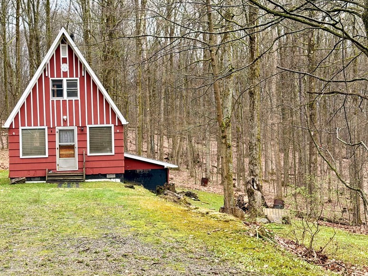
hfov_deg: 30.7
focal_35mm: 63
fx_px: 670
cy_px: 127
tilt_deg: +0.2
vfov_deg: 23.3
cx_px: 159
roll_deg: +1.9
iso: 64
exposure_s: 1/420
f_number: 1.78
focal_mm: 6.76
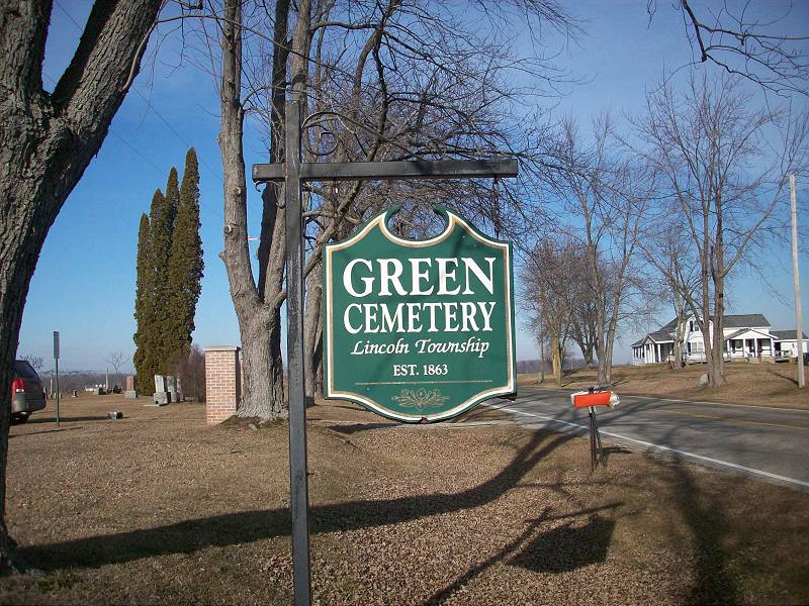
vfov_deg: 38.7
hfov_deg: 50.1
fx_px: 865
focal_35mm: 37
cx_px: 404
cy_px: 303
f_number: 5.6
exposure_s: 1/411
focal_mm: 6.2
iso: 80
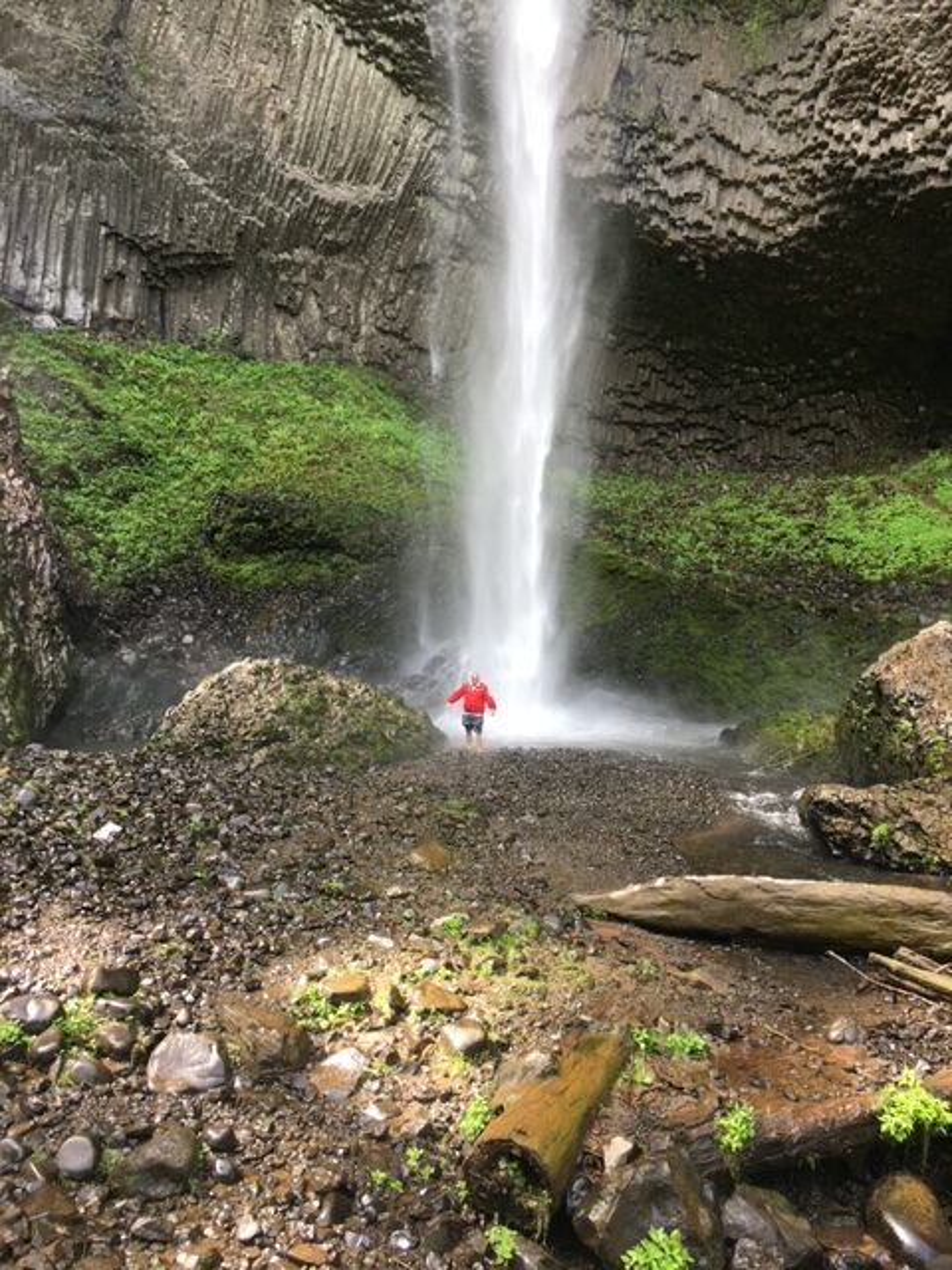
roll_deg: -0.6
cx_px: 476
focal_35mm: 29
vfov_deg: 61.7
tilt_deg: +1.1
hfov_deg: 48.2
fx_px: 1063
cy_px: 635
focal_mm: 4.15
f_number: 2.2
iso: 40
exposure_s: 1/120
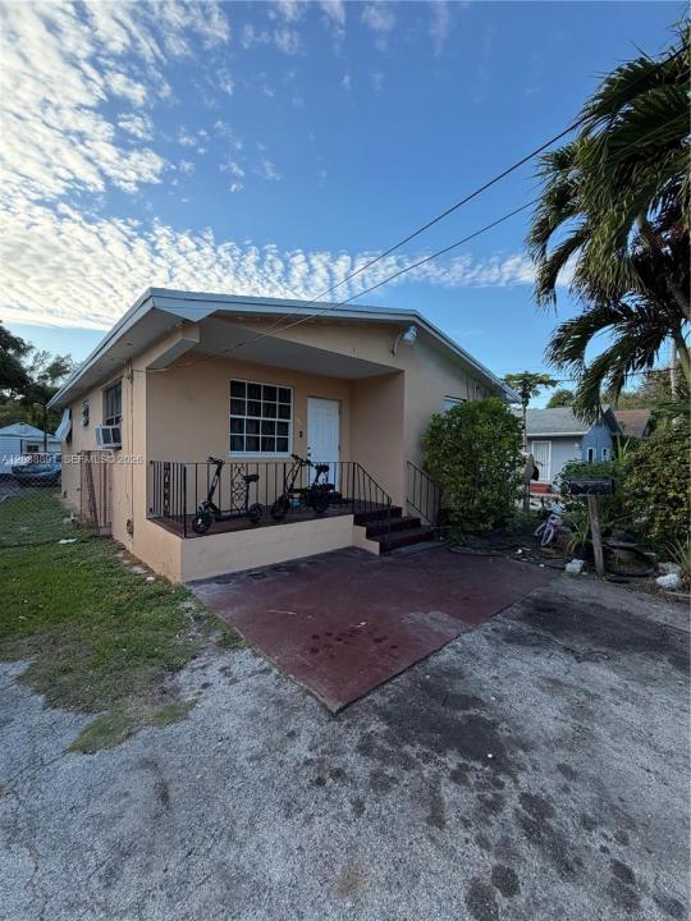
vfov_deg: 102.1
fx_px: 373
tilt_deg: -1.5
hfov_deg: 85.7
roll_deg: -0.6
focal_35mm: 14
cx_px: 346
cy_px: 460
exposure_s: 1/502
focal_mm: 2.22
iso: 50
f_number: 2.2
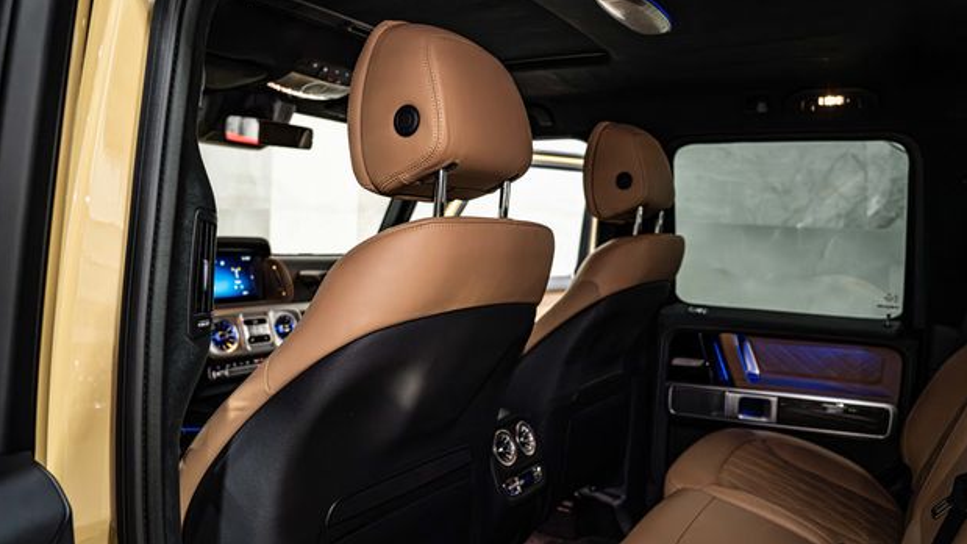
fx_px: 667
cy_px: 304
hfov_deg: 71.9
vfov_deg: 44.3
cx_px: 494
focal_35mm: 26
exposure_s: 1/100
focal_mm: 24
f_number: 4
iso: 1600
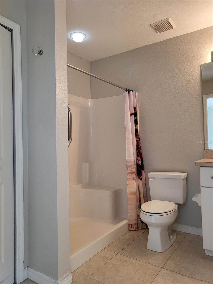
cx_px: 106
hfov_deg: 53.1
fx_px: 213
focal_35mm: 26
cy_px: 142
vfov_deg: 67.3
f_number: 1.8
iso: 200
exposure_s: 1/60
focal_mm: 4.25
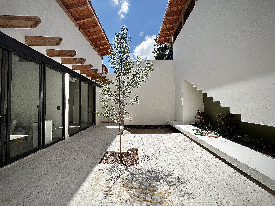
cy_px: 103
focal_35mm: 13
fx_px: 103
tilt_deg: +1.1
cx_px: 138
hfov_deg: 106.2
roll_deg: +0.5
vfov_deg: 89.9
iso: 32
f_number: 1.8
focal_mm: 1.57
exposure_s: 1/1946
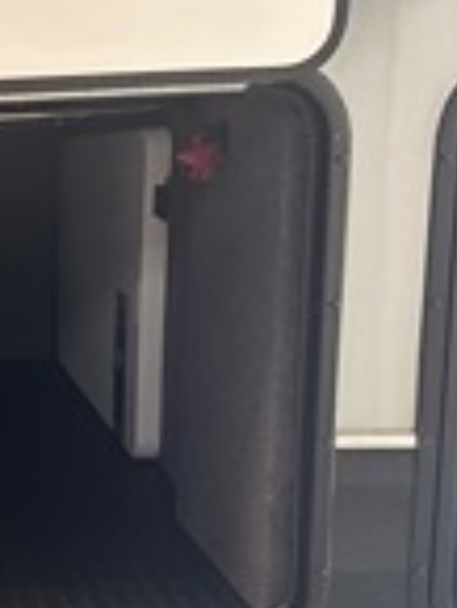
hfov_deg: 20.4
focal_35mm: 66
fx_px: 1160
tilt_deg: -13.1
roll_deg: +1.5
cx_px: -130
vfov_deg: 28.9
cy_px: 453
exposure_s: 1/60
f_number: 1.78
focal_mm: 6.86
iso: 400
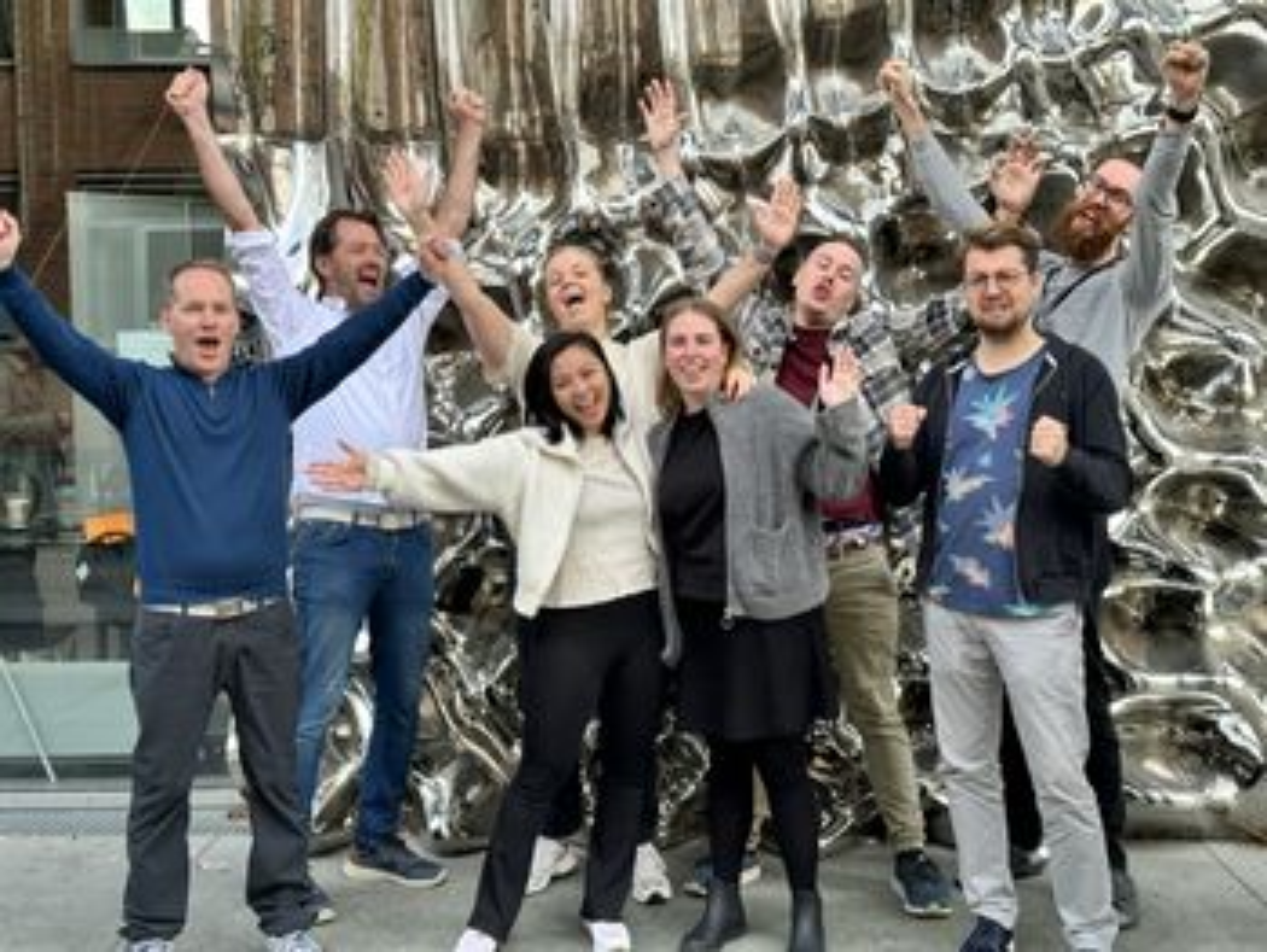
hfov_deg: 39.6
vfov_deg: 30.3
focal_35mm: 48
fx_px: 1758
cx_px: 634
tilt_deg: -4.0
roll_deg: +0.3
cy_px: 476
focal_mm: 6.86
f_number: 1.78
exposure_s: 1/313
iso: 64
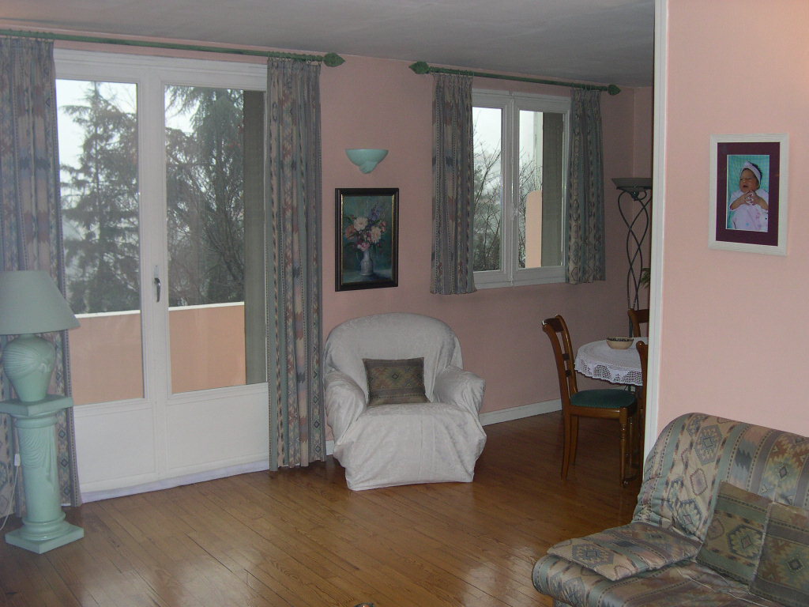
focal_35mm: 38
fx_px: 888
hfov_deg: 49.0
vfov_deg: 37.7
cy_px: 304
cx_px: 404
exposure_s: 1/60
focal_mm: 8
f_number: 2.8
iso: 181
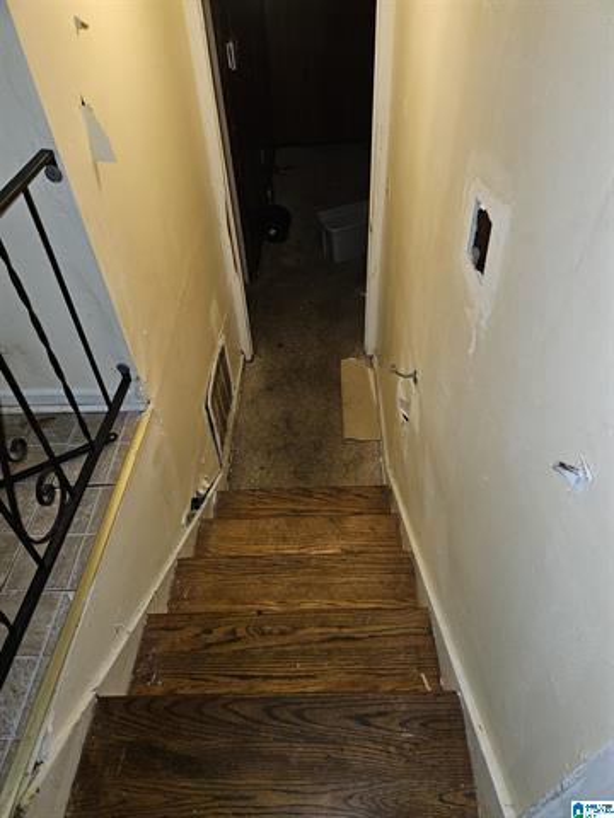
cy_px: 409
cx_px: 307
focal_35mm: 23
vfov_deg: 73.9
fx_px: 544
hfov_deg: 58.9
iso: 100
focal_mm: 5.4
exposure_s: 1/24
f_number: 1.8
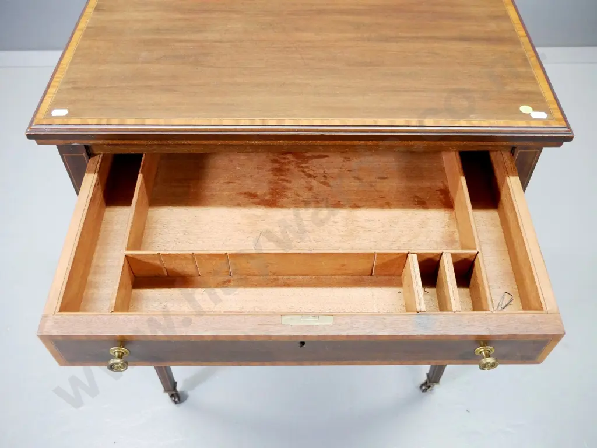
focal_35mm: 34
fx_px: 586
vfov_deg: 41.8
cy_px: 224
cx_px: 298
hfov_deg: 54.0
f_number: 5.6
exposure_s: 1/40
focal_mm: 17
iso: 3200
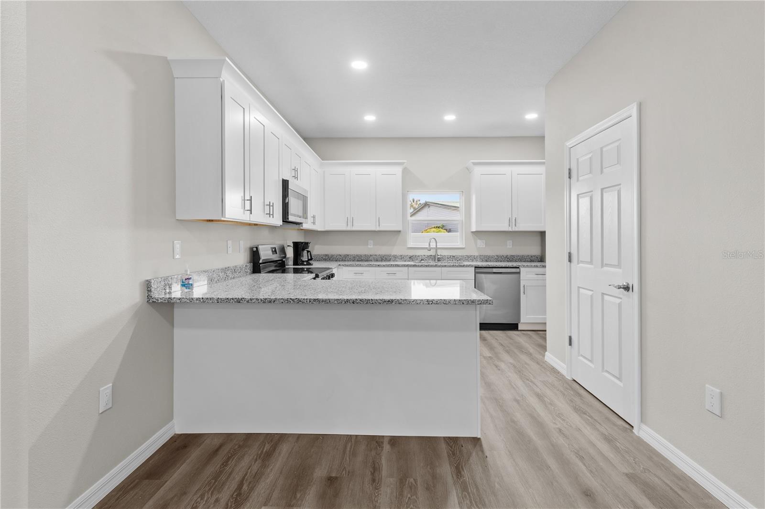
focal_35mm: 15
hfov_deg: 100.4
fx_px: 319
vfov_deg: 77.3
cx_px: 382
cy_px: 254
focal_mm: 10
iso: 100
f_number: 7.1
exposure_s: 1.3
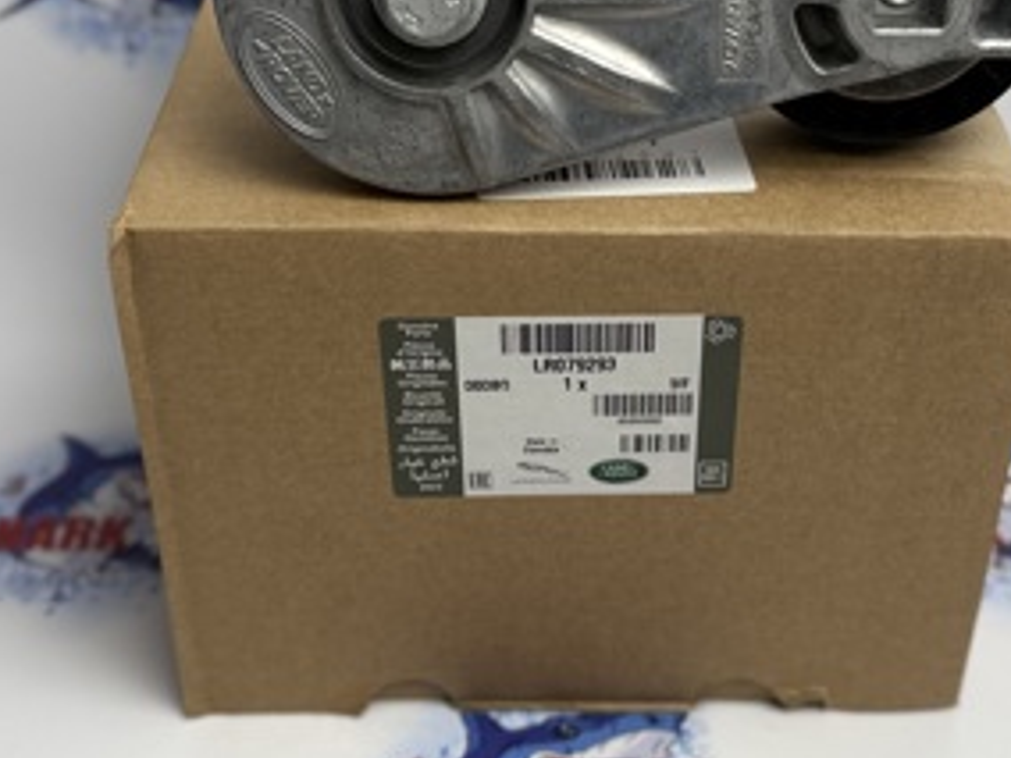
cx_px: 584
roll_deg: -2.0
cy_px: 315
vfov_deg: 27.0
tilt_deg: -33.4
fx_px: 1577
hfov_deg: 35.5
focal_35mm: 54
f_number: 1.78
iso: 64
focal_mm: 6.76
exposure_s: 1/256
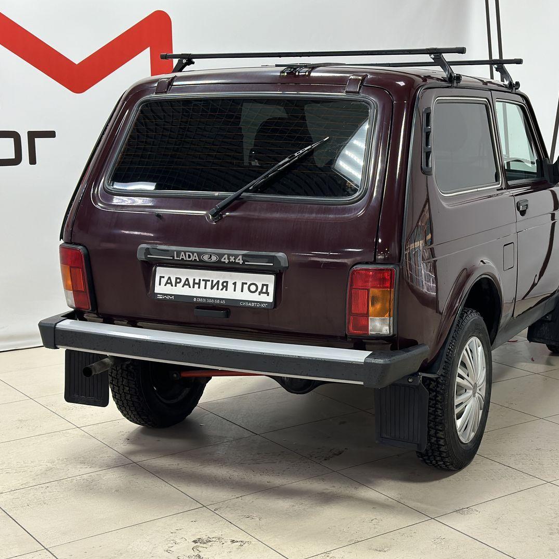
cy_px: 281
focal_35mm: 57
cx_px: 342
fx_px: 1041
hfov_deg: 30.0
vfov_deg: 30.0
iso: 125
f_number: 1.78
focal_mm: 6.86
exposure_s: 1/100
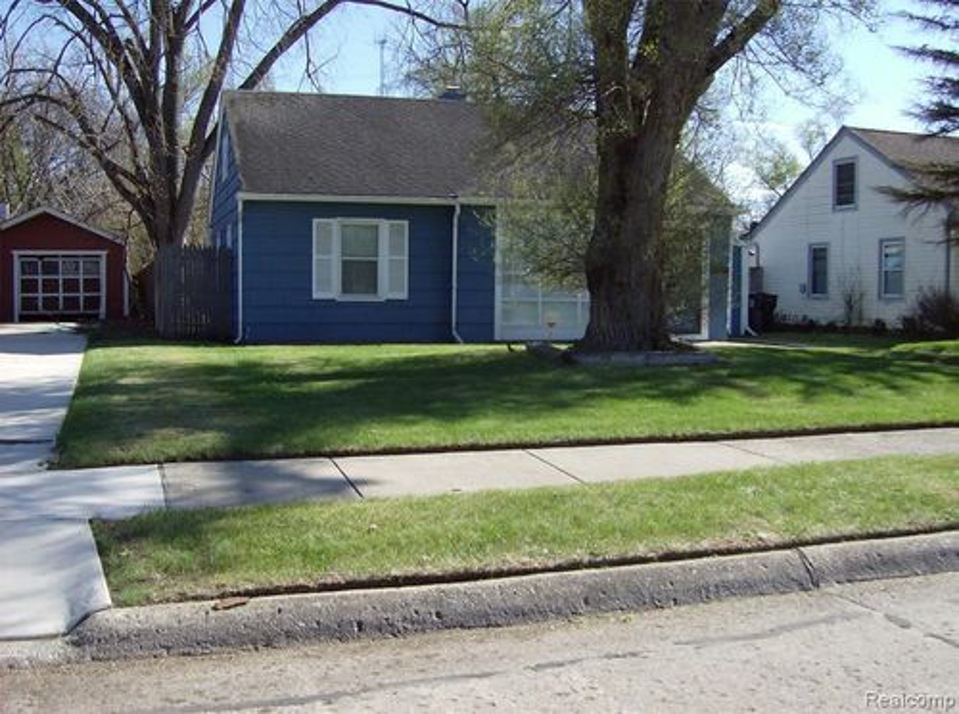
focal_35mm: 36
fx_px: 994
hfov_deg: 51.5
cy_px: 357
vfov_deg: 39.5
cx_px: 480
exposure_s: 1/380
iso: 100
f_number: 4.7
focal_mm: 6
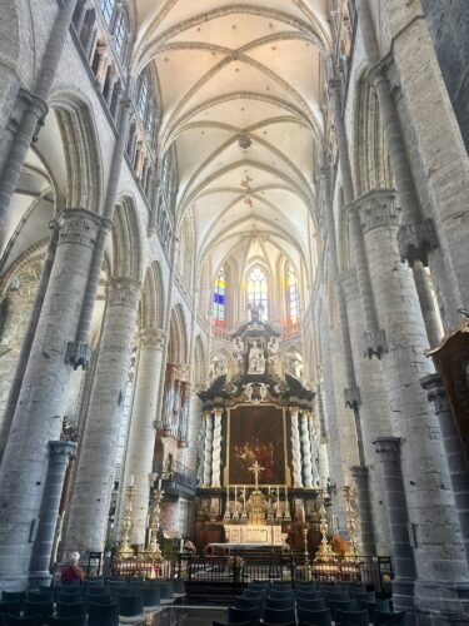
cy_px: 313
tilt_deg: +25.5
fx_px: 434
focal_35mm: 24
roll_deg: -2.2
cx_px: 234
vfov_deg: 71.6
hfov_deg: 56.8
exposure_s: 1/67
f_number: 1.78
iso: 125
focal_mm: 6.86
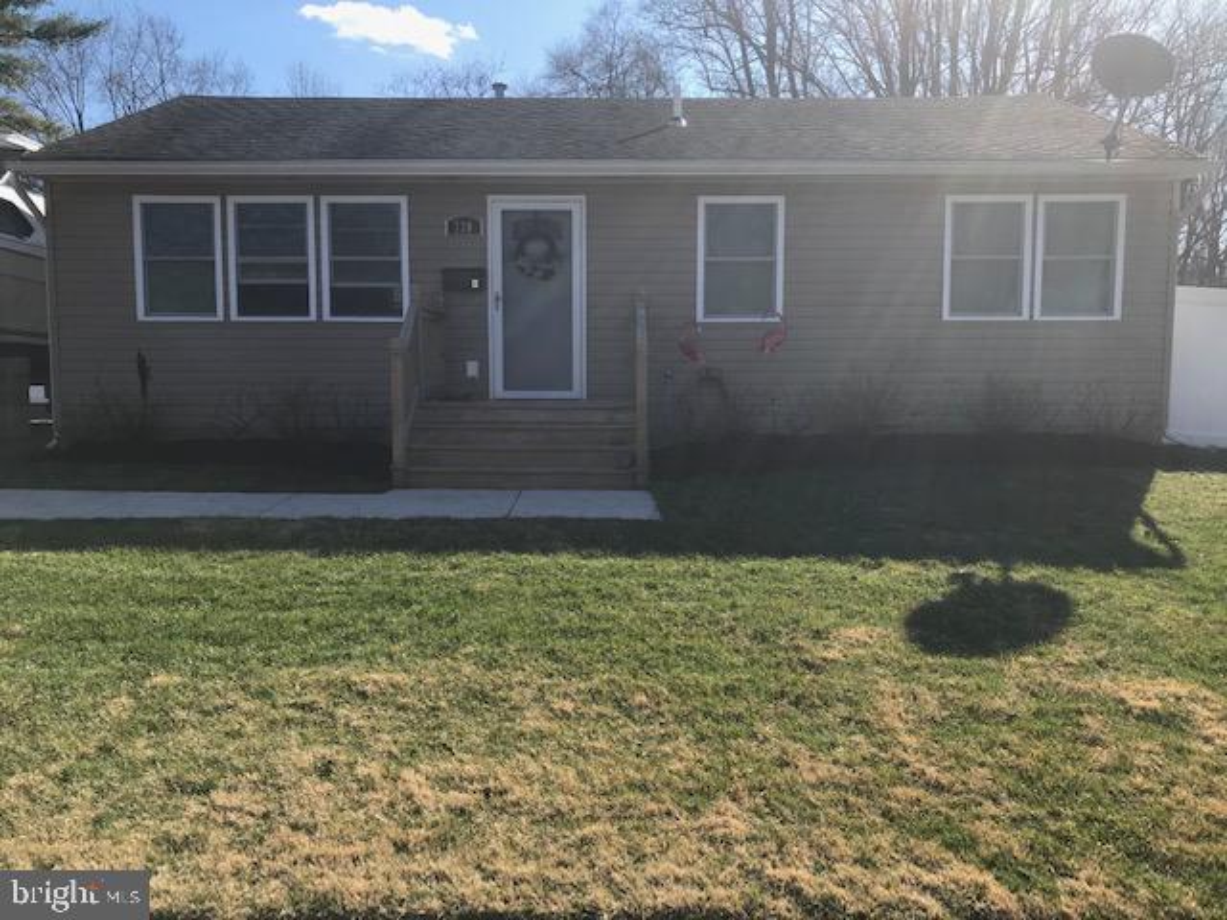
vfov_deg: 49.7
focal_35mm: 28
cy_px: 460
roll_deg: +0.2
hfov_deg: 63.4
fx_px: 992
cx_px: 614
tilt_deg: -6.2
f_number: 1.8
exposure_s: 1/1570
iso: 20
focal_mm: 3.99
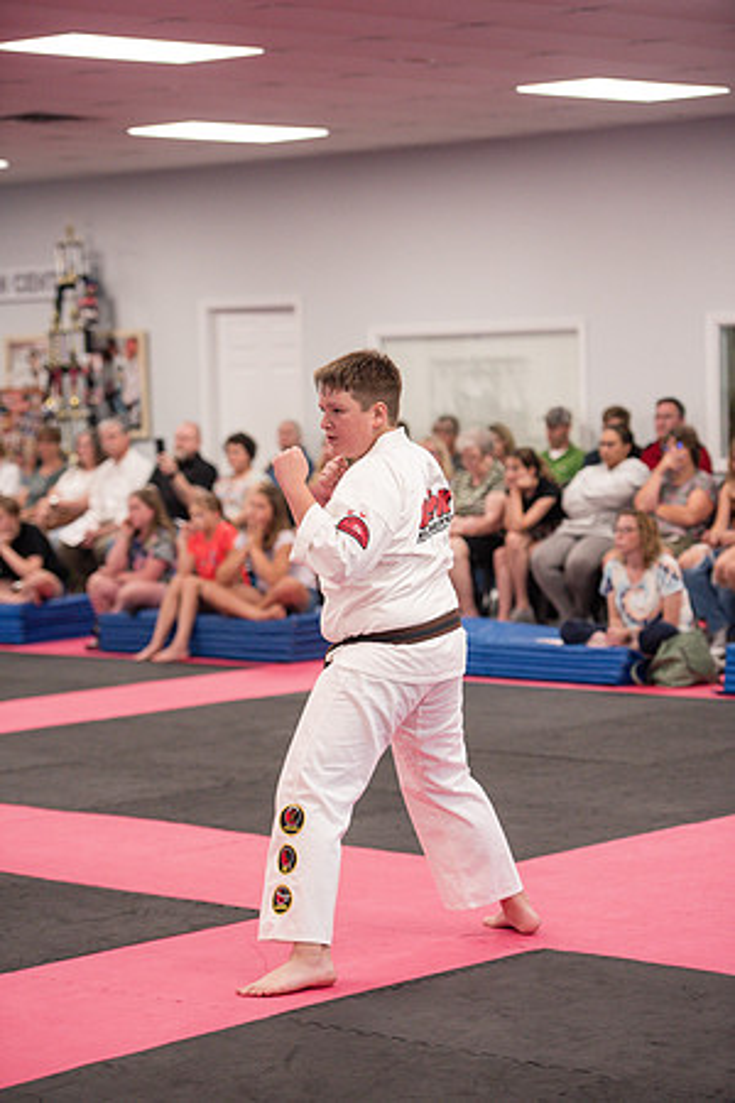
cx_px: 368
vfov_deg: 20.8
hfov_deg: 14.0
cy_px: 552
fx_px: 3001
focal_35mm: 98
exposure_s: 1/400
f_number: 2.8
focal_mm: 98
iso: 1600
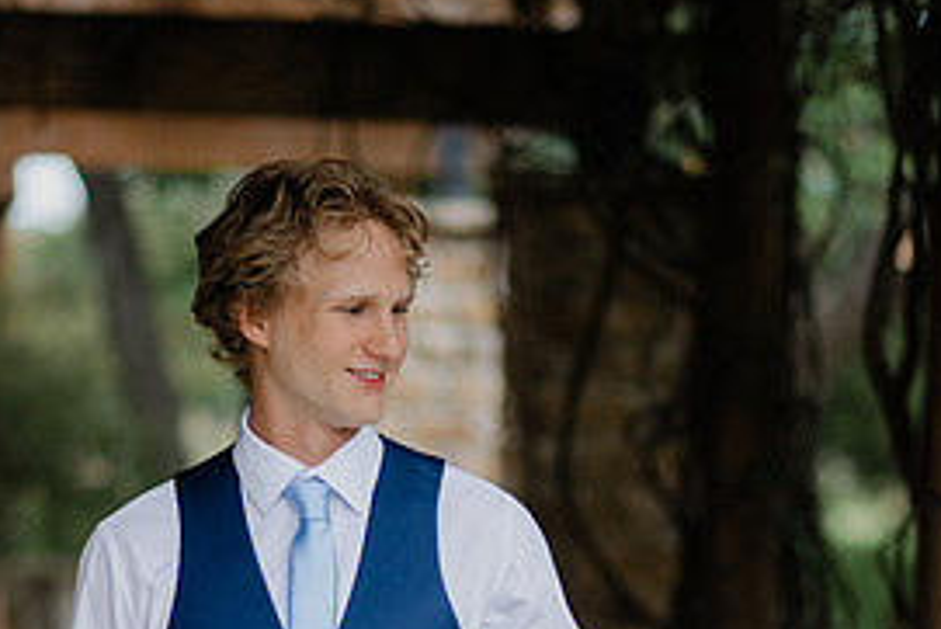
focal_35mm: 182
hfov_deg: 11.3
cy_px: 652
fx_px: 4760
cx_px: 580
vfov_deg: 7.5
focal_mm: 85
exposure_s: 1/2000
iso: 200
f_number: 2
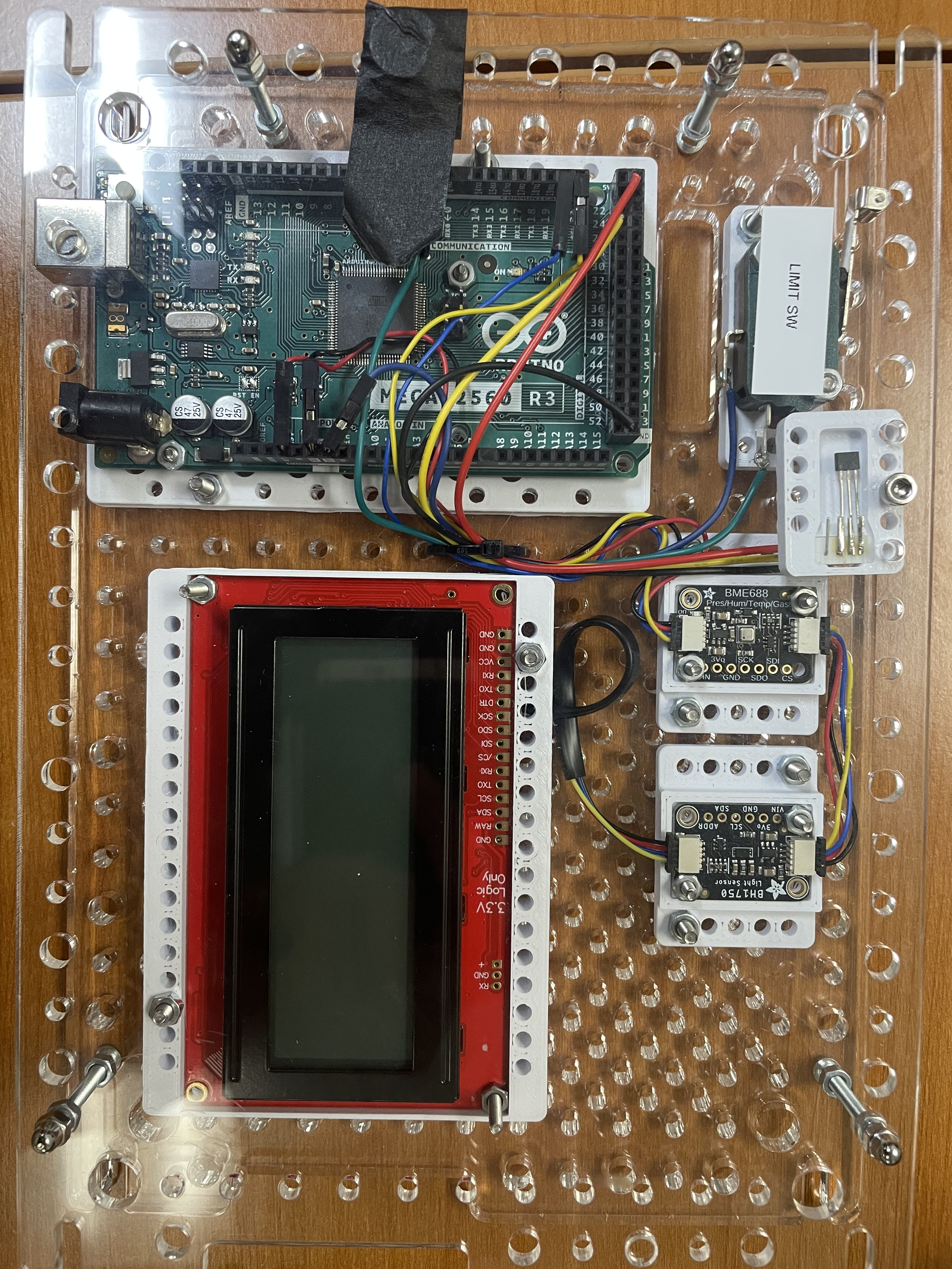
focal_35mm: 26
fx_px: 953
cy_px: 634
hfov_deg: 53.1
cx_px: 476
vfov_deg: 67.3
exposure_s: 1/60
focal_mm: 4.2
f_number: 1.6
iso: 160
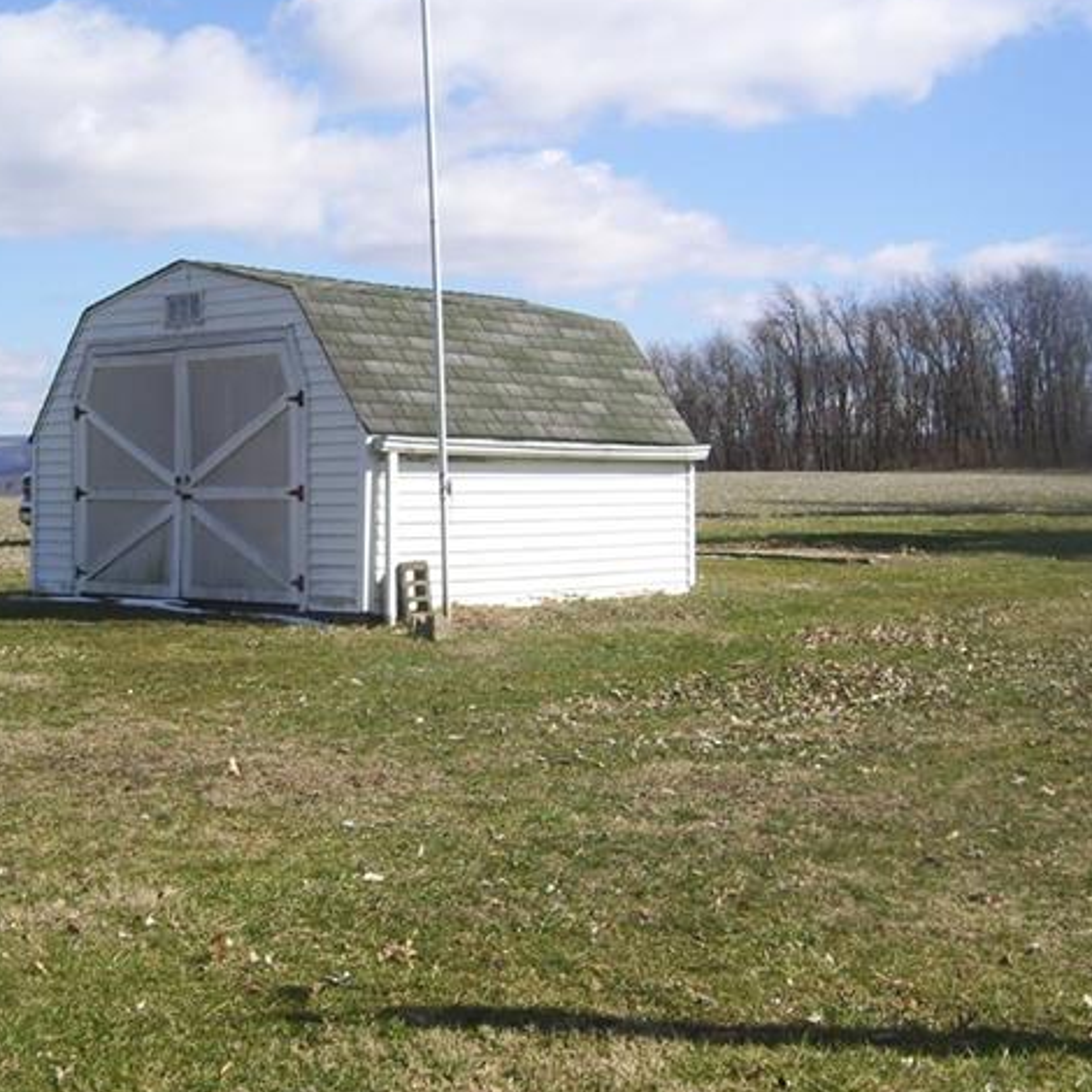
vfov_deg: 31.6
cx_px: 278
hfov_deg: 31.1
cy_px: 476
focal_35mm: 54
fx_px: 1927
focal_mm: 6
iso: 80
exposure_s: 1/640
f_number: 4.8
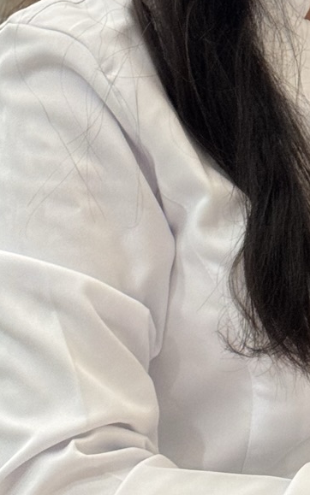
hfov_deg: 7.2
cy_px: 44
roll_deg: +0.7
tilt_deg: -5.0
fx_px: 2433
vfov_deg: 11.6
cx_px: 368
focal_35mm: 180
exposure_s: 1/226
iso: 64
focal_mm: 6.86
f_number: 1.78
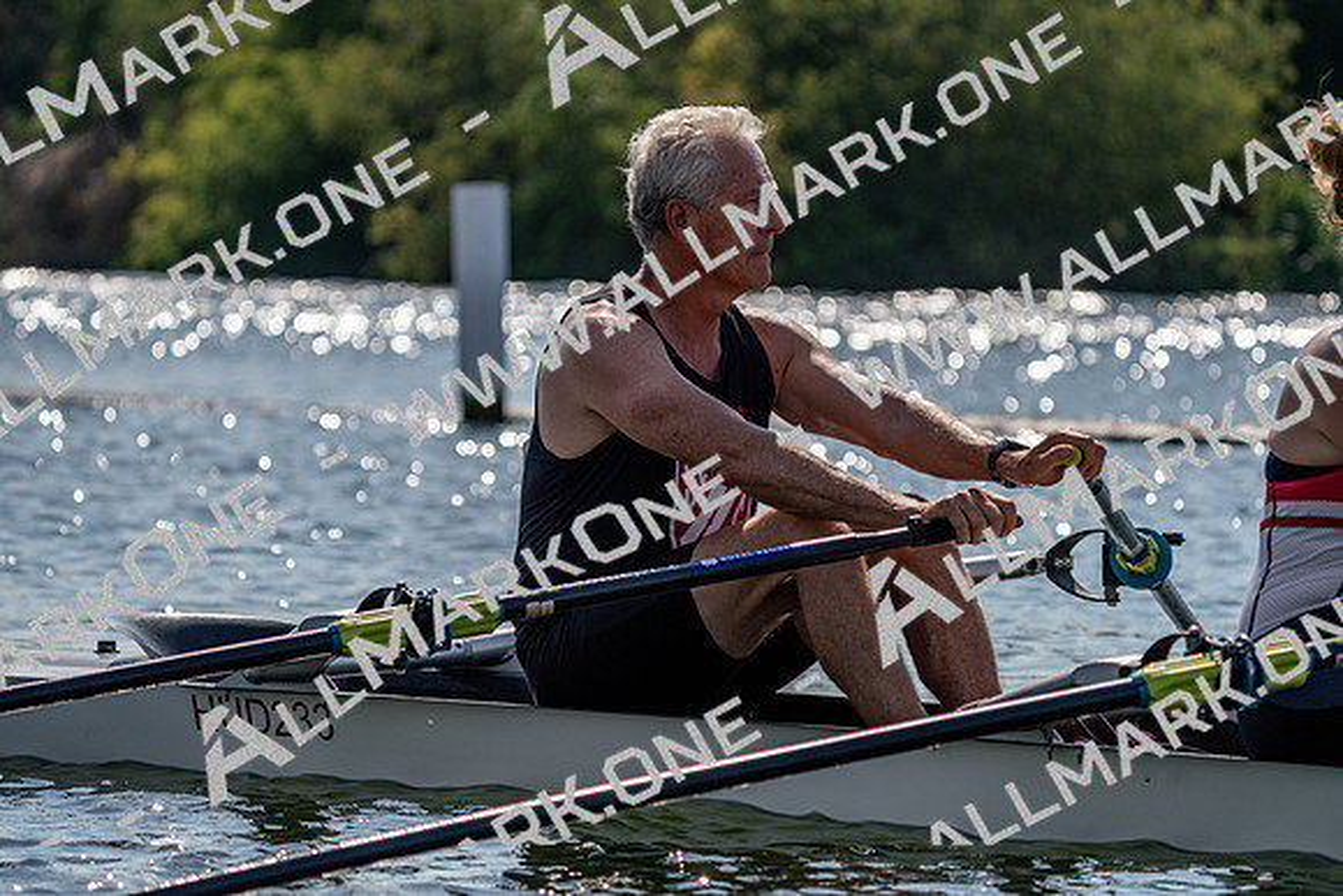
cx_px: 672
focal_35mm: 200
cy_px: 448
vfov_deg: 6.9
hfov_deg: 10.3
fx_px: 7463
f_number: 5.6
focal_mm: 200
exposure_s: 1/1600
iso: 100
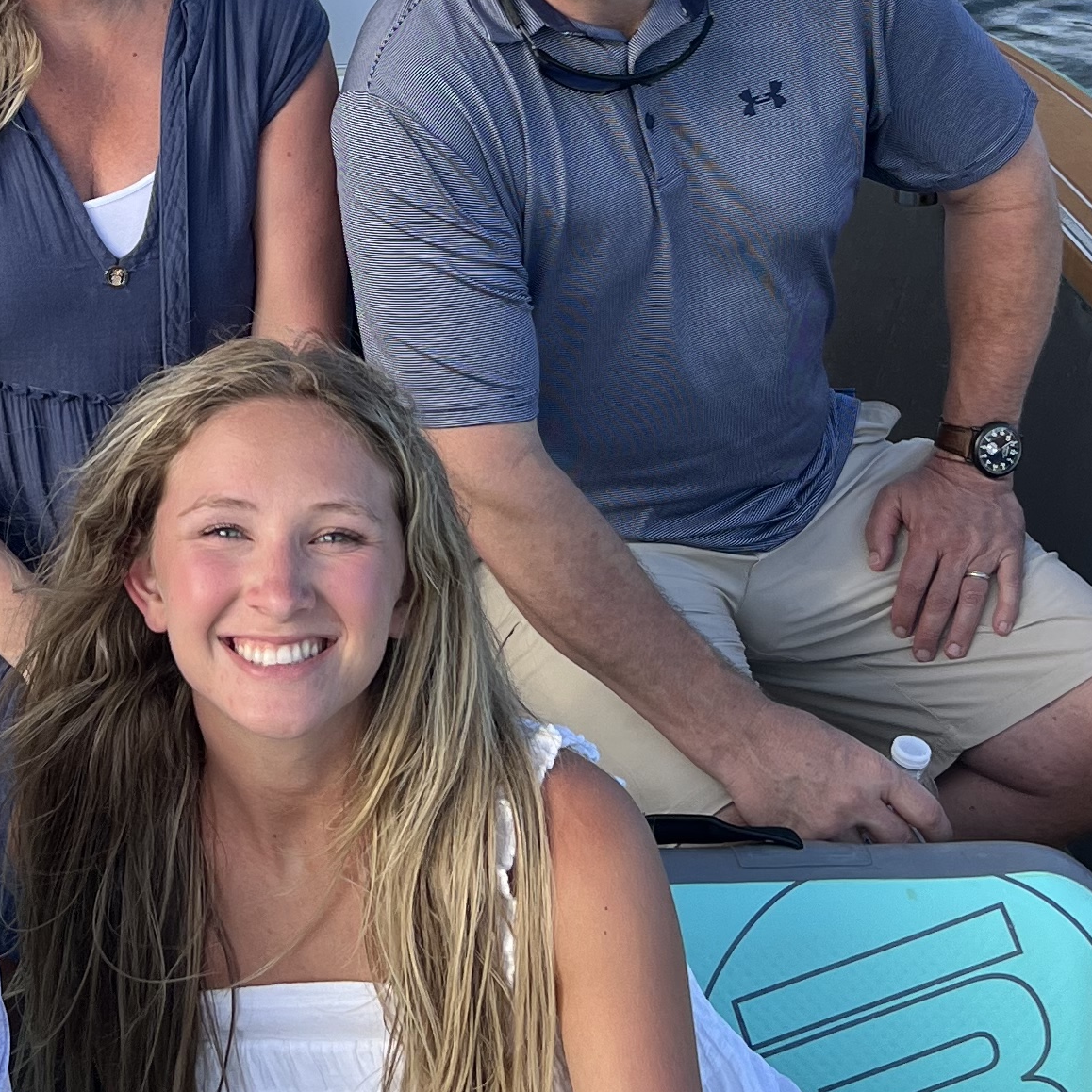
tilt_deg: -17.3
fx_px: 2855
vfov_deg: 21.1
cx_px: 200
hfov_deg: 21.4
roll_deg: +1.6
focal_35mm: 80
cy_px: 59
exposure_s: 1/909
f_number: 1.5
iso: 50
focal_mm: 5.7
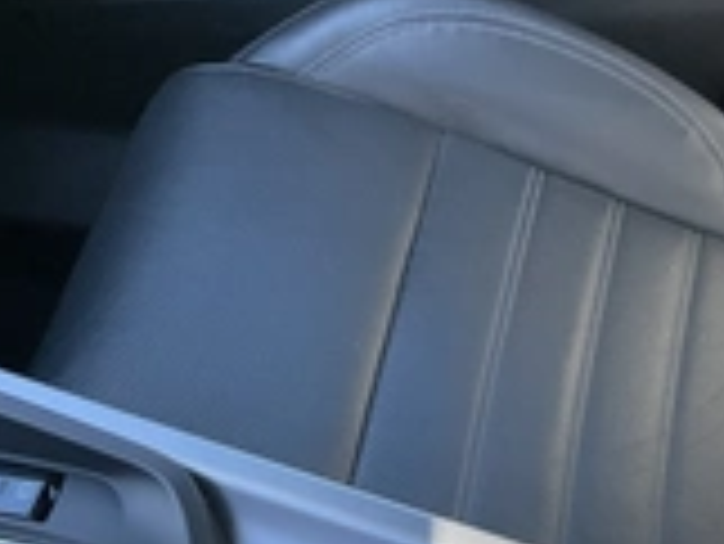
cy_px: 661
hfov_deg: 27.0
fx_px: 1507
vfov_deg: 19.2
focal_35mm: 72
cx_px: 414
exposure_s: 1/122
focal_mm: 3
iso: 50
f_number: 1.8
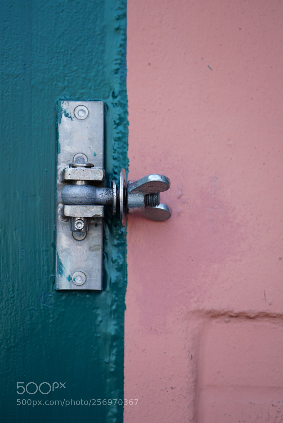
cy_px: 212
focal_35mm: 135
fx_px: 1589
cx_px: 142
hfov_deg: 10.2
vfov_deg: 15.2
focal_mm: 135
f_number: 4
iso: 100
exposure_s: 1/160
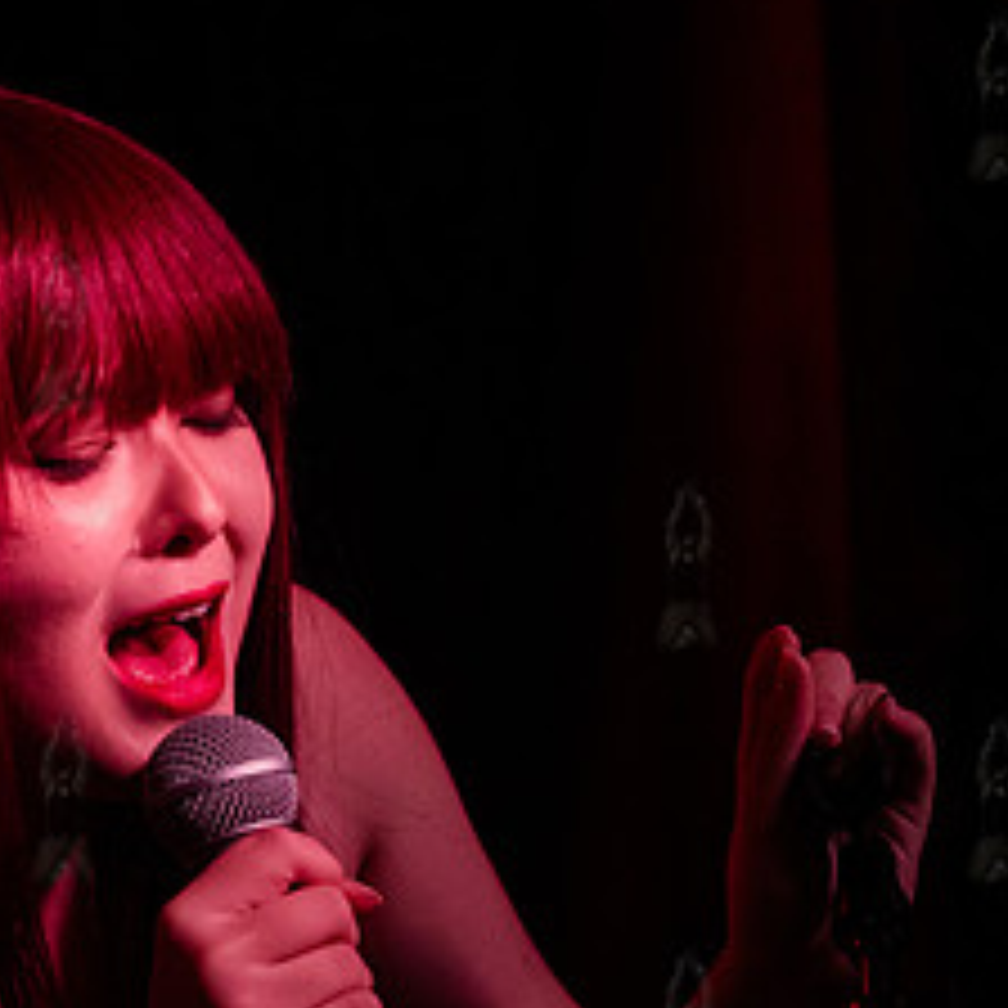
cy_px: 796
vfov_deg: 10.5
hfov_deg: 10.5
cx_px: 160
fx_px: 5469
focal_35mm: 166
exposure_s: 1/320
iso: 8000
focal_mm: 70
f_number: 3.5
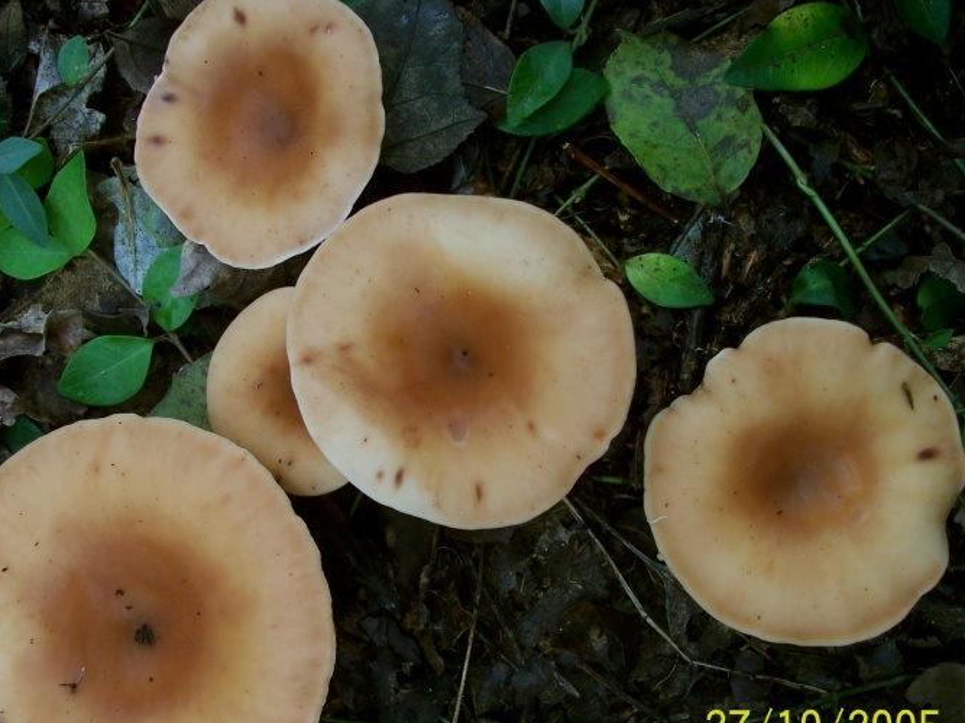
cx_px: 424
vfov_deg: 34.3
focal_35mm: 42
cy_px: 409
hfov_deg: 44.7
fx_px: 1171
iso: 80
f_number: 2.8
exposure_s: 1/125
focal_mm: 6
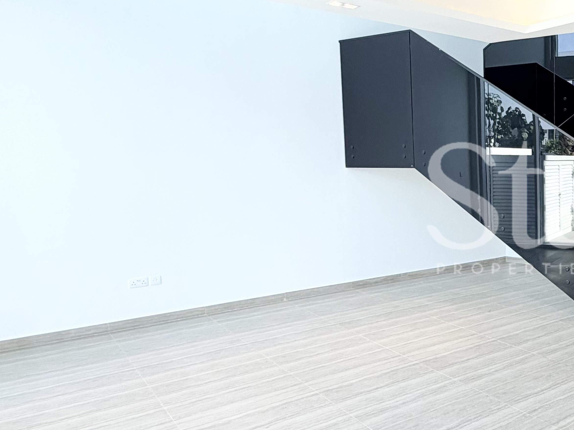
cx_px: 596
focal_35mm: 34
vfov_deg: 41.8
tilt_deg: -5.5
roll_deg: -0.3
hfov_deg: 44.3
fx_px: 564
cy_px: 214
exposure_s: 1/121
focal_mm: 2.22
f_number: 2.2
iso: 100
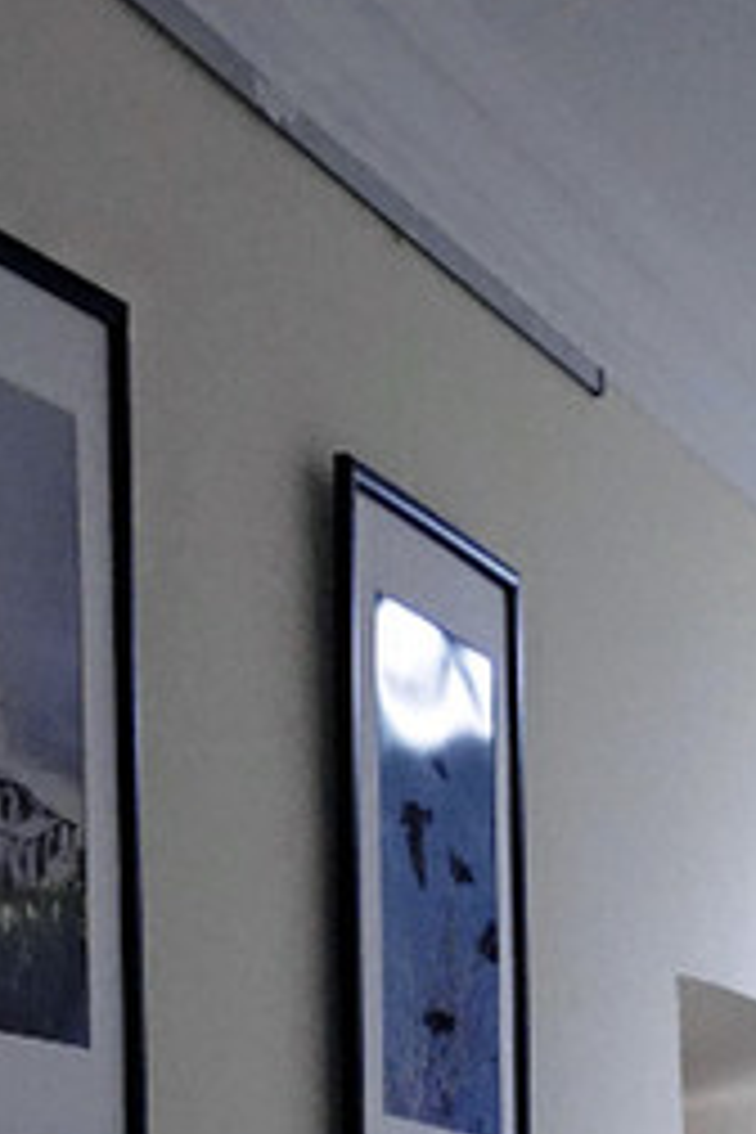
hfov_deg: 12.2
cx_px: -356
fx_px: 3370
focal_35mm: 107
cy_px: 1323
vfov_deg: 18.2
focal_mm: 20
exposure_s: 1/125
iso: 3200
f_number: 3.5
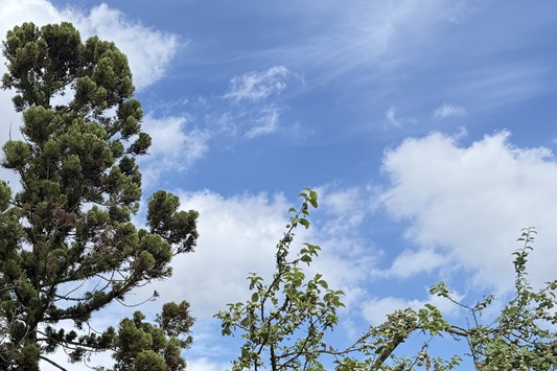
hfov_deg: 32.6
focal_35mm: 60
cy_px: 430
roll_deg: -1.3
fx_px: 928
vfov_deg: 21.2
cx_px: 121
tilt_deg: +11.1
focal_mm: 6.76
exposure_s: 1/3145
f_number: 1.78
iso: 80
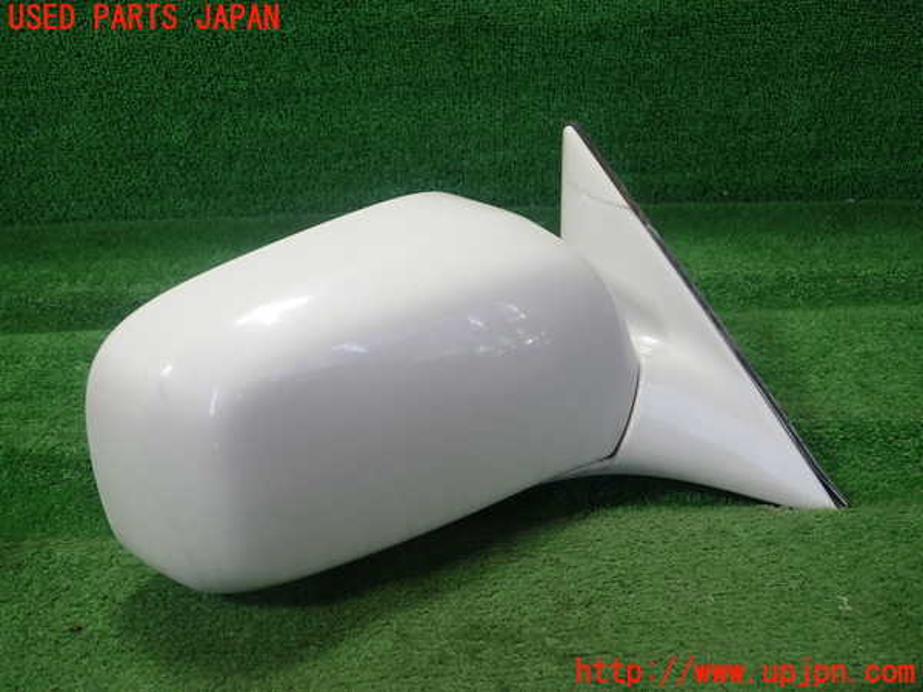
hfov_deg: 60.0
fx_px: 800
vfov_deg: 46.8
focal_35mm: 30
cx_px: 462
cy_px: 346
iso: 125
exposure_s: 1/125
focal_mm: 5.5
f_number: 2.3
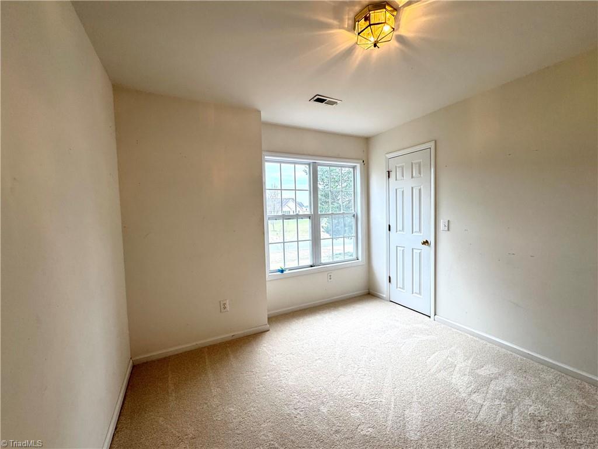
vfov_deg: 85.7
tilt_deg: -4.4
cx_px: 299
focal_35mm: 14
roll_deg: +1.2
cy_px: 224
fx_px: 242
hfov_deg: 102.1
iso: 250
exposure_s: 1/120
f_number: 2.2
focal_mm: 2.22
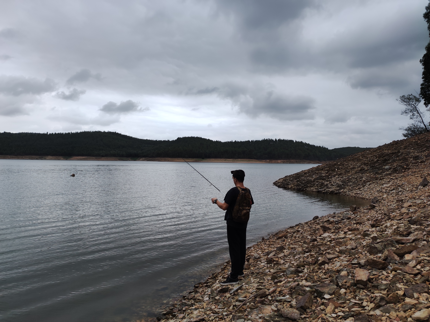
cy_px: 161
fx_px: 211
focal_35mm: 17
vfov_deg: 74.6
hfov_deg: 91.1
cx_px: 215
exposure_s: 1/50
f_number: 1.79
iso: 188
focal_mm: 4.74
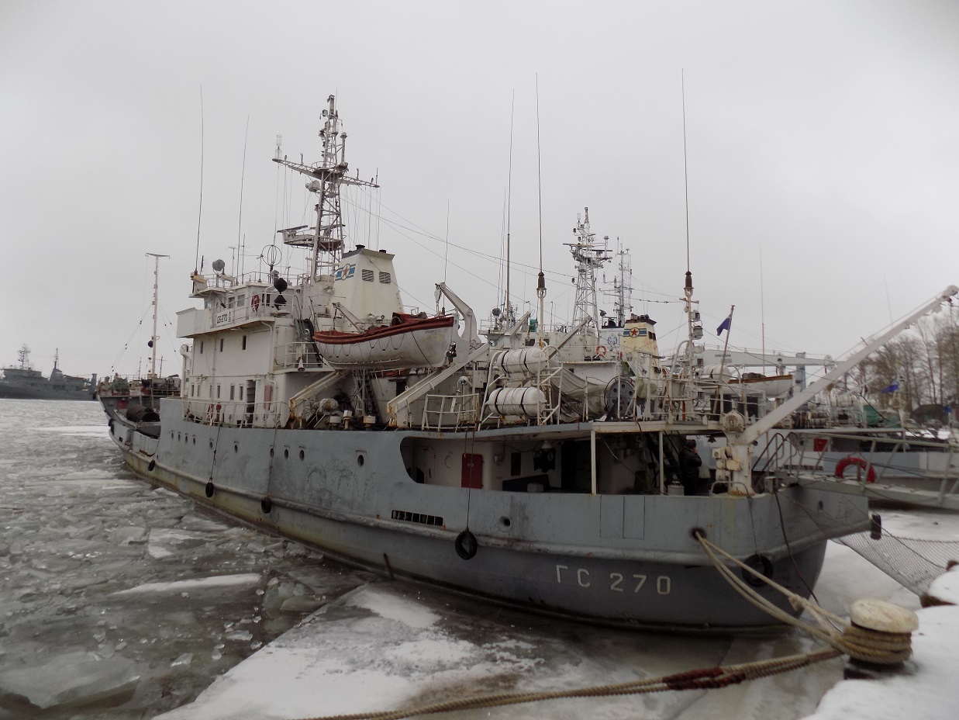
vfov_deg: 58.9
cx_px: 480
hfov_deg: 73.9
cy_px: 360
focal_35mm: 23
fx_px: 637
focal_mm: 4
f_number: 3.1
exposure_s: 1/160
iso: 80
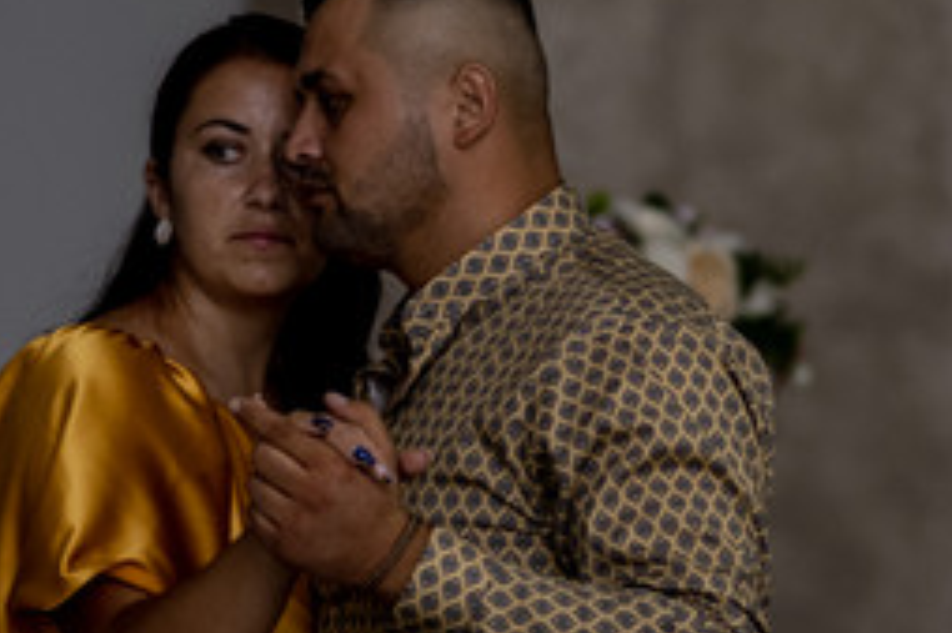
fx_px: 8536
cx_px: 446
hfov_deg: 6.4
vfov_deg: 4.2
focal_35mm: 323
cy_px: 354
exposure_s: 1/200
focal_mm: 85
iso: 1000
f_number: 1.8
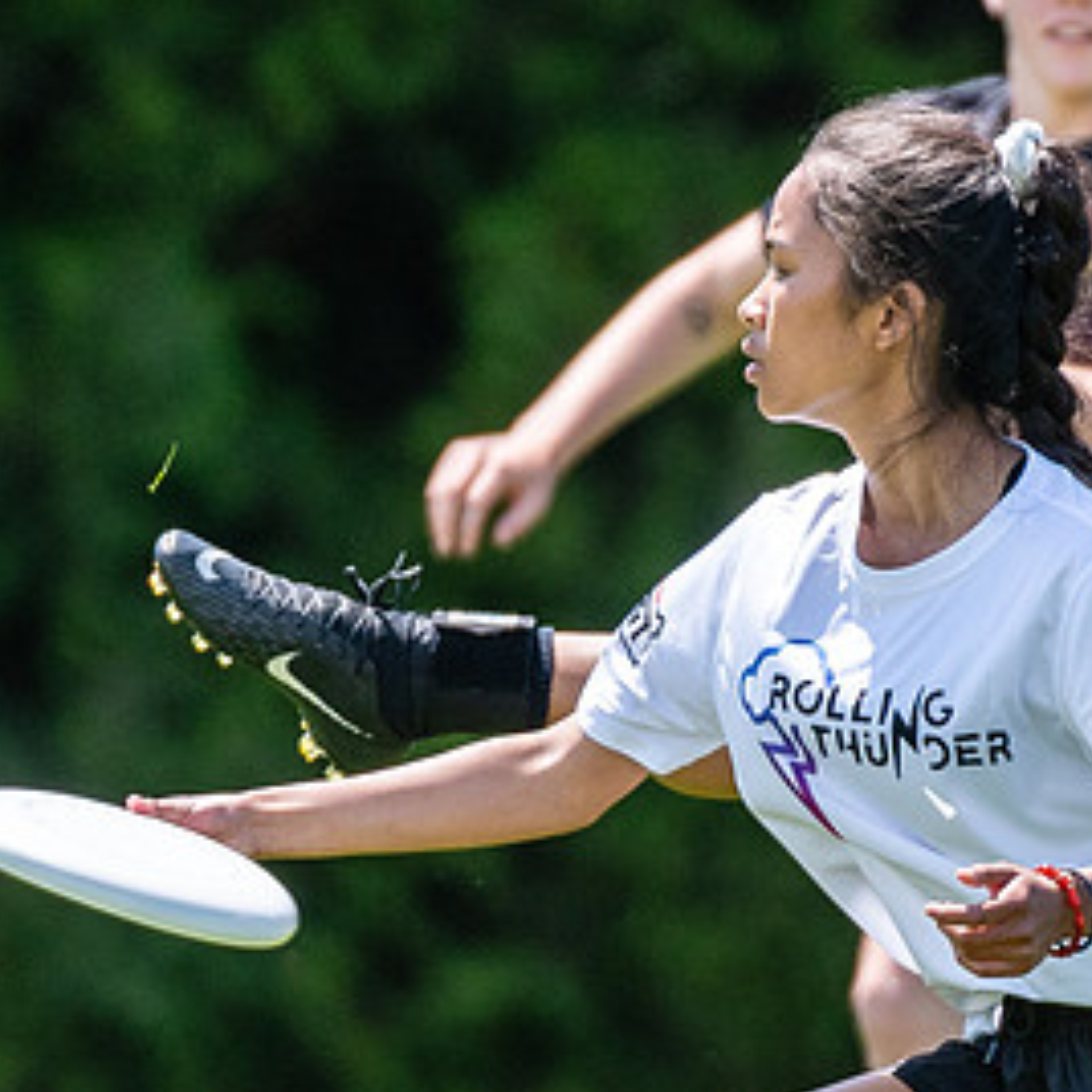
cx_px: 815
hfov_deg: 0.9
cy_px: 819
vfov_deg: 0.9
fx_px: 71452
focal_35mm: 2002
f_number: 4
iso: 360
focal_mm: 400
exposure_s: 1/1600
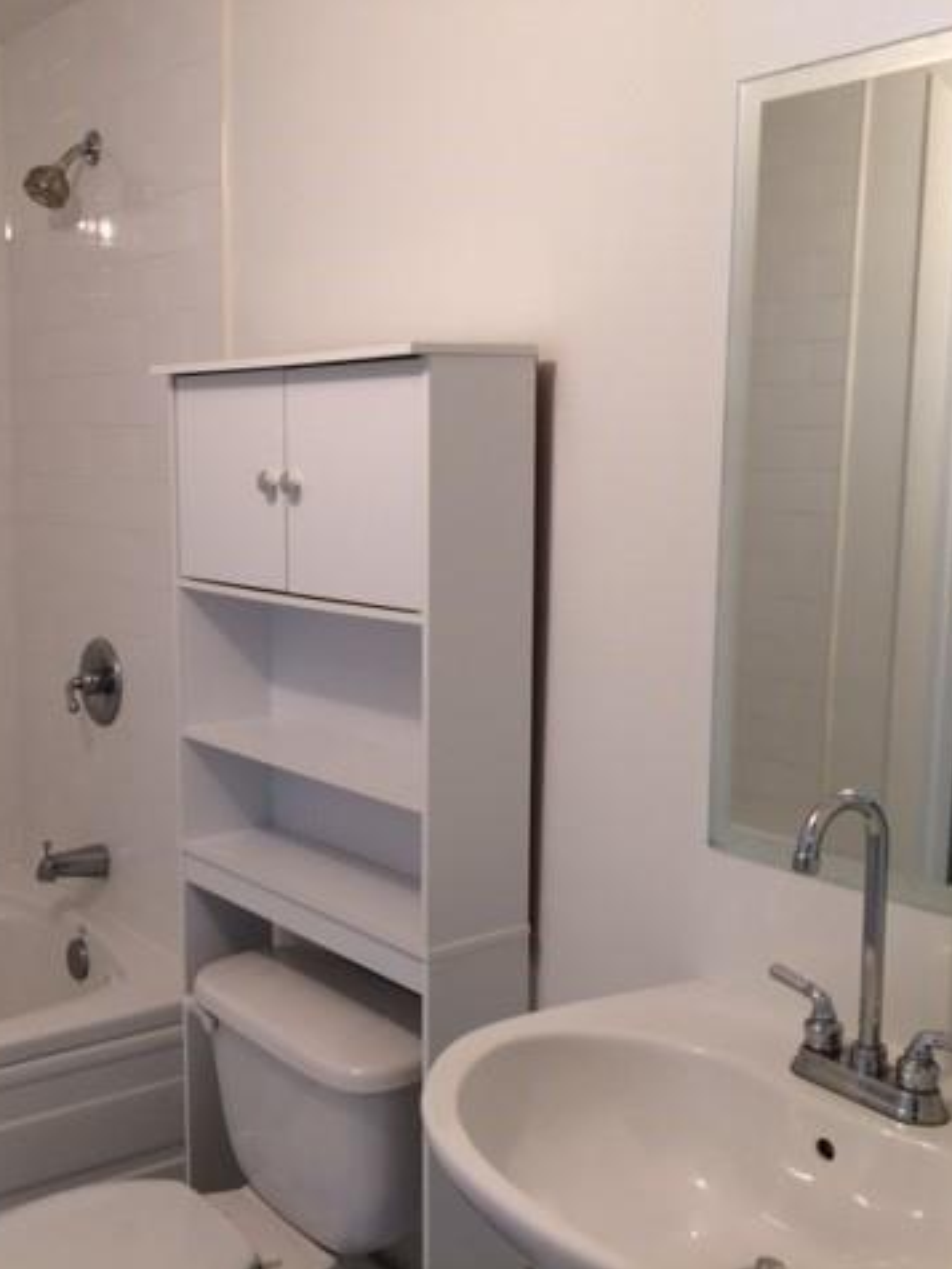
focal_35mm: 39
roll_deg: -0.1
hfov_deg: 35.8
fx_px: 1430
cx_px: 219
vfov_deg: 47.9
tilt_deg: -7.4
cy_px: 634
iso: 50
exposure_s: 1/30
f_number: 2.2
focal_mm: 4.15
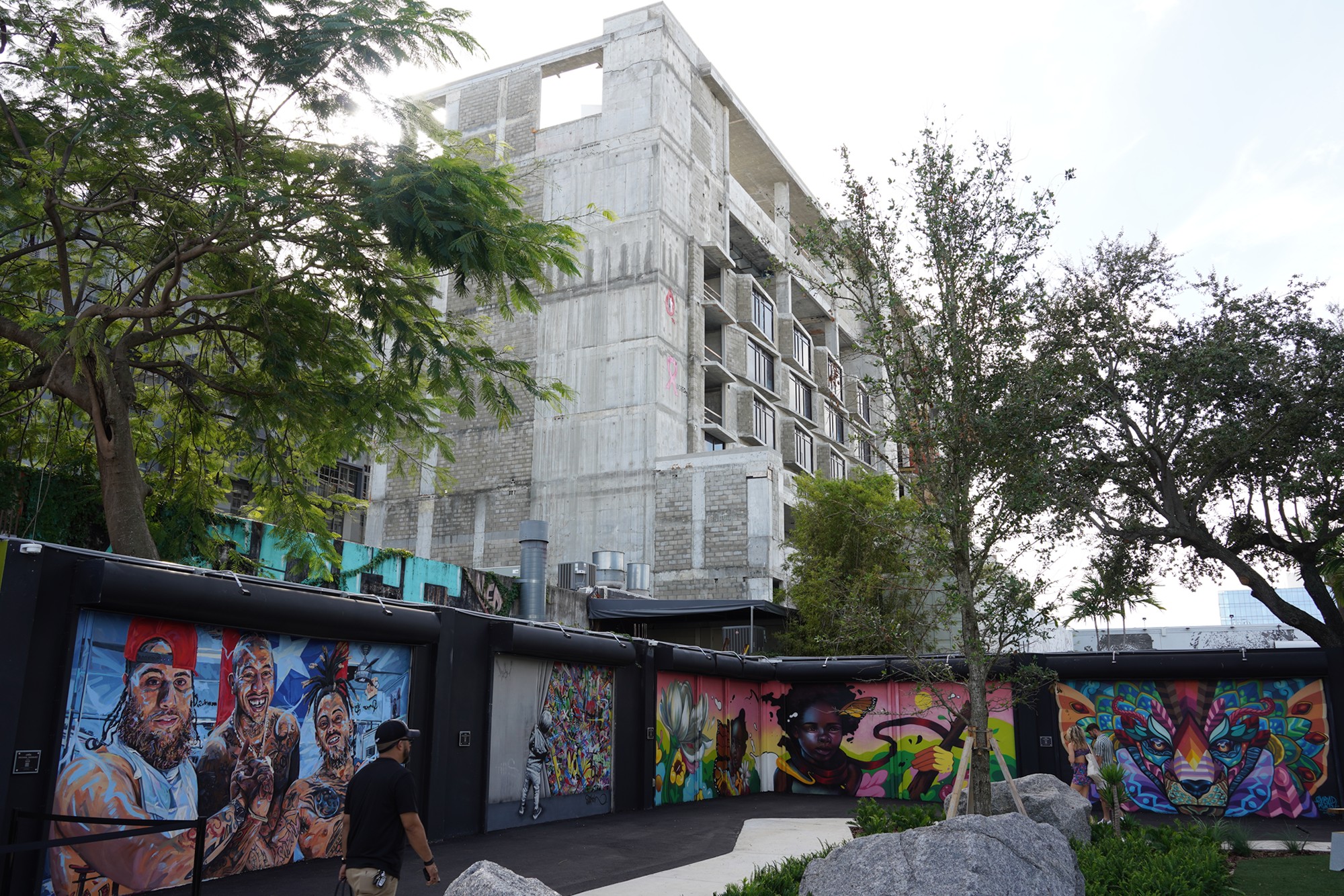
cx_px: 672
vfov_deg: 46.4
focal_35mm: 28
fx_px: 1045
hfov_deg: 65.5
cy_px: 448
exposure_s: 1/100
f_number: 7.1
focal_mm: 28
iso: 100
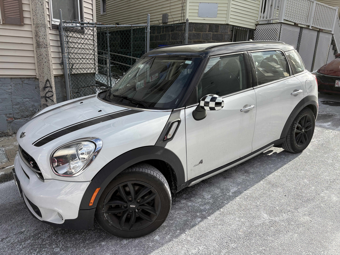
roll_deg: -2.7
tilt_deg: -15.5
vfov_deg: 53.1
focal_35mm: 26
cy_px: 128
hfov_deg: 67.3
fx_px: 255
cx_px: 170
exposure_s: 1/2451
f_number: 1.6
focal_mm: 5.96
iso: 50
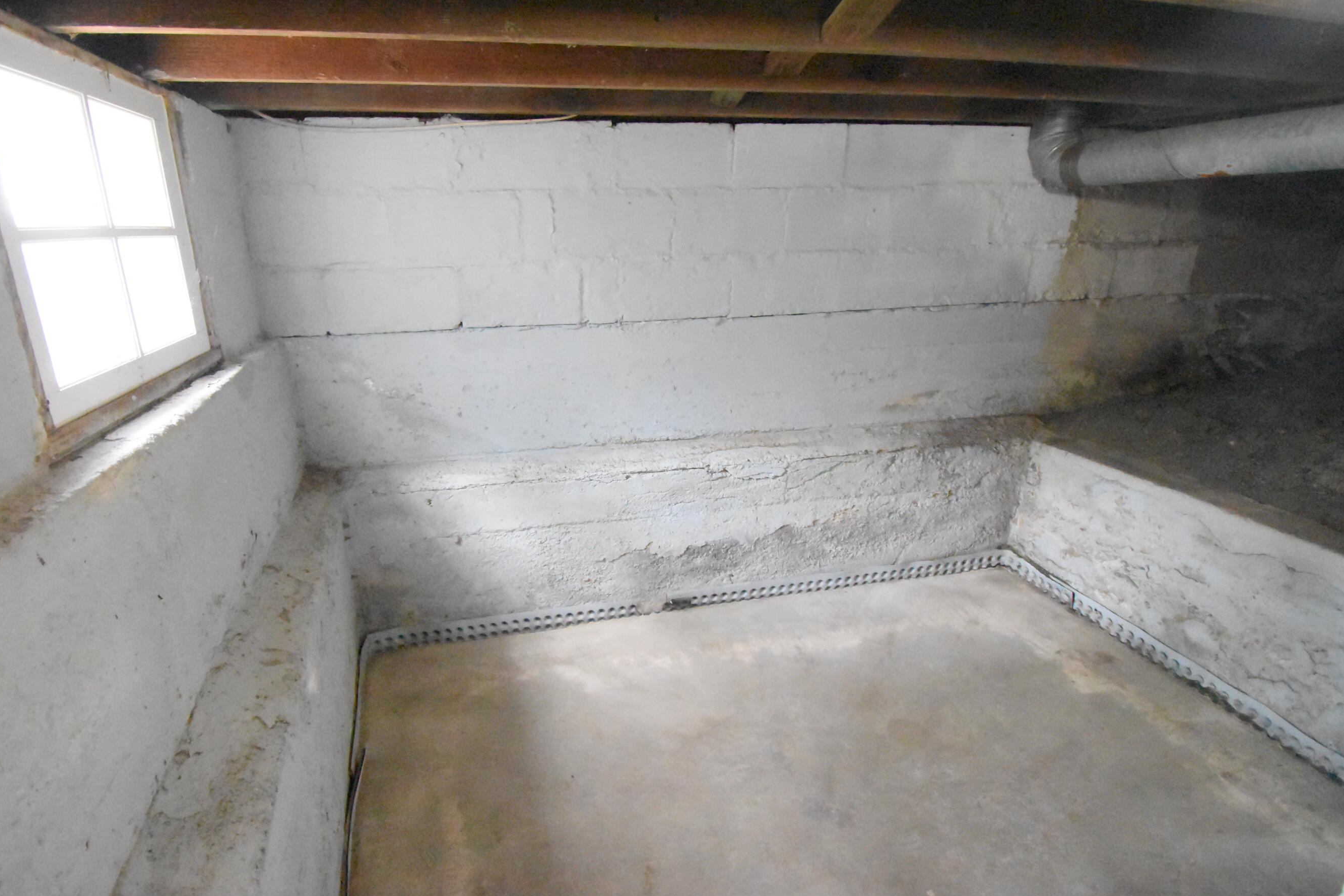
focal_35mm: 17
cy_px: 458
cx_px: 602
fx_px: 635
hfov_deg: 92.9
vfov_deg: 70.4
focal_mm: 10
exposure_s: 1/100
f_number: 4.5
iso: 12800
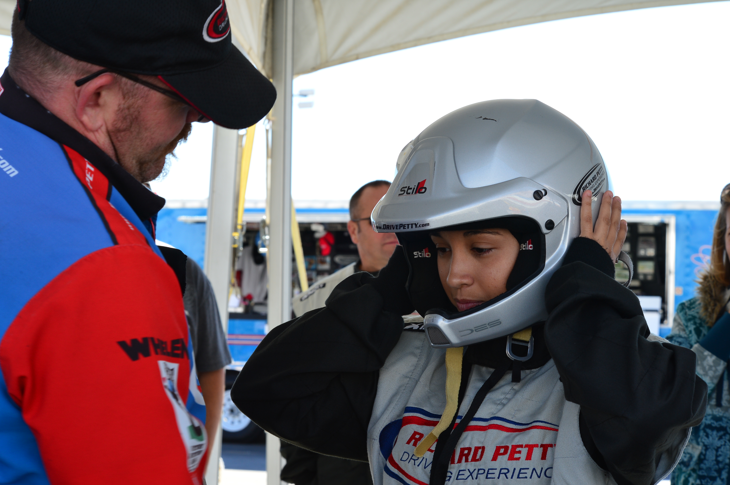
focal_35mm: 80
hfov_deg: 25.4
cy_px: 242
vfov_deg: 17.0
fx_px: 1620
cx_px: 365
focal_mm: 80
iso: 500
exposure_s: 1/100
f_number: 14
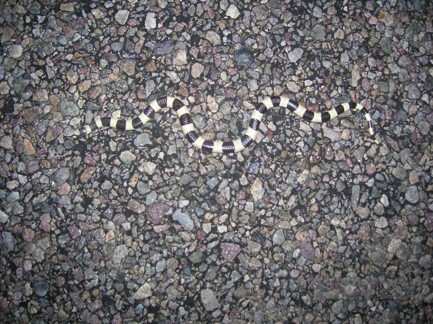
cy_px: 162
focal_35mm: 34
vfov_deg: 41.8
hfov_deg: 54.0
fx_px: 425
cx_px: 216
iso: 50
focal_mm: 5.7
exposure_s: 1/60.1
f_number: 2.9
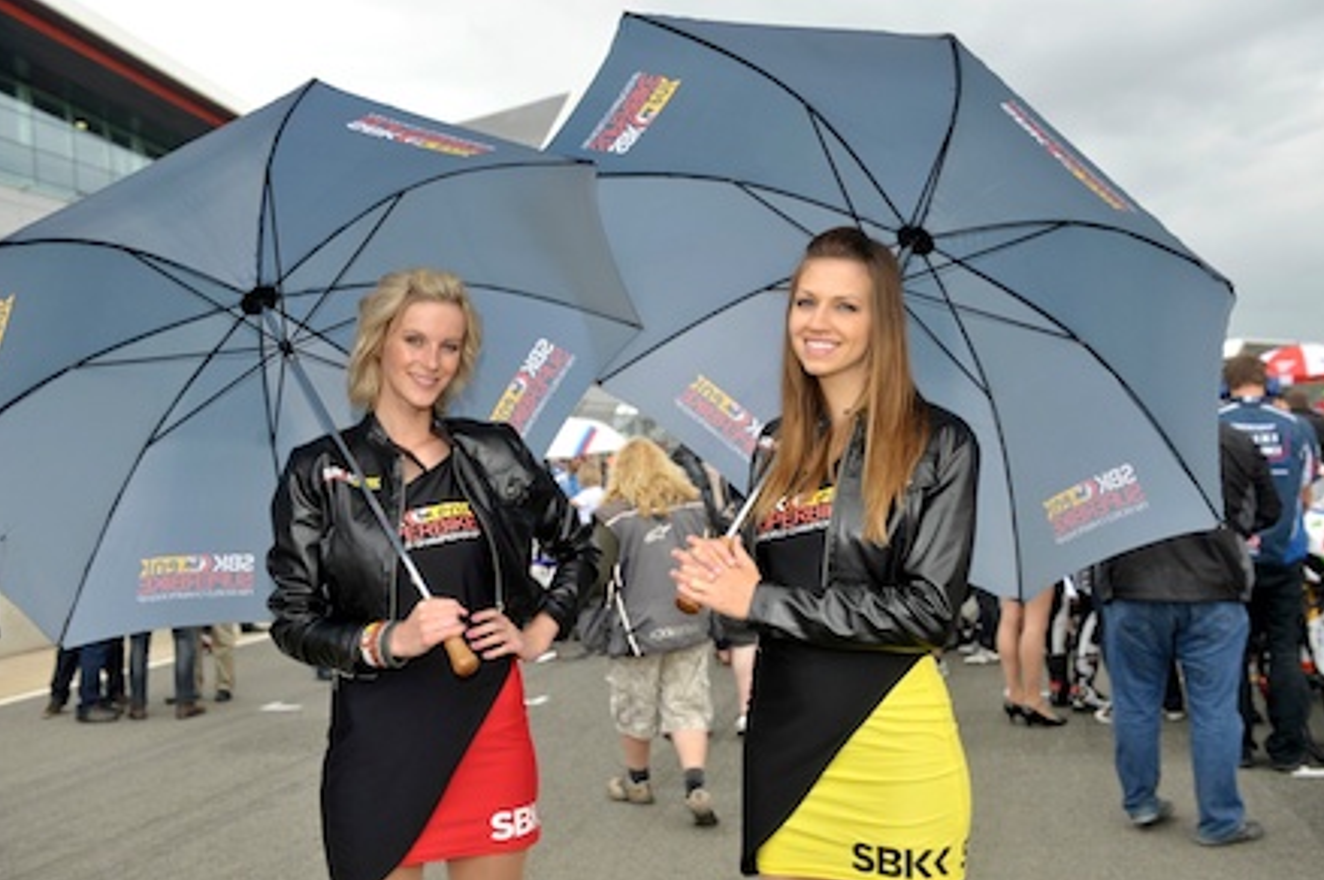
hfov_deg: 51.9
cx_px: 671
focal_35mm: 37
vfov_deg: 35.9
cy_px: 443
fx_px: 1359
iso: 200
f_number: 5
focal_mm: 36
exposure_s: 1/160
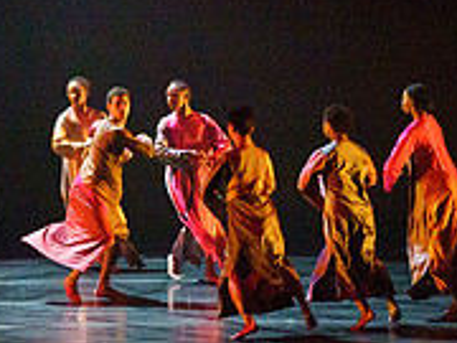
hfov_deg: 5.4
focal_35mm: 362
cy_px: -192
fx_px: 4779
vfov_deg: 4.1
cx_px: -174
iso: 5000
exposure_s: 1/250
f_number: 5.6
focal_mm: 100
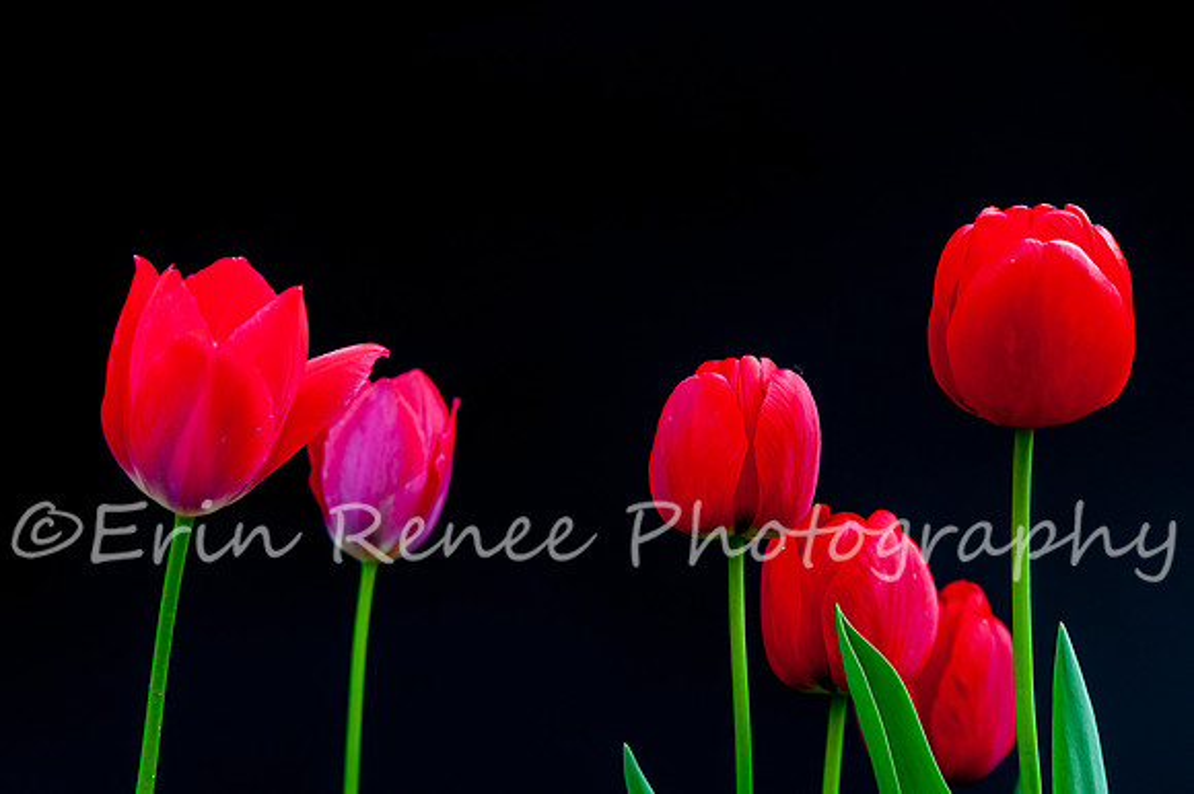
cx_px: 563
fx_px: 3163
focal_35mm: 95
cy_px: 334
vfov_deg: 14.3
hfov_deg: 21.4
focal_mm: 70
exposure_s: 1/200
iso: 400
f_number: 5.6
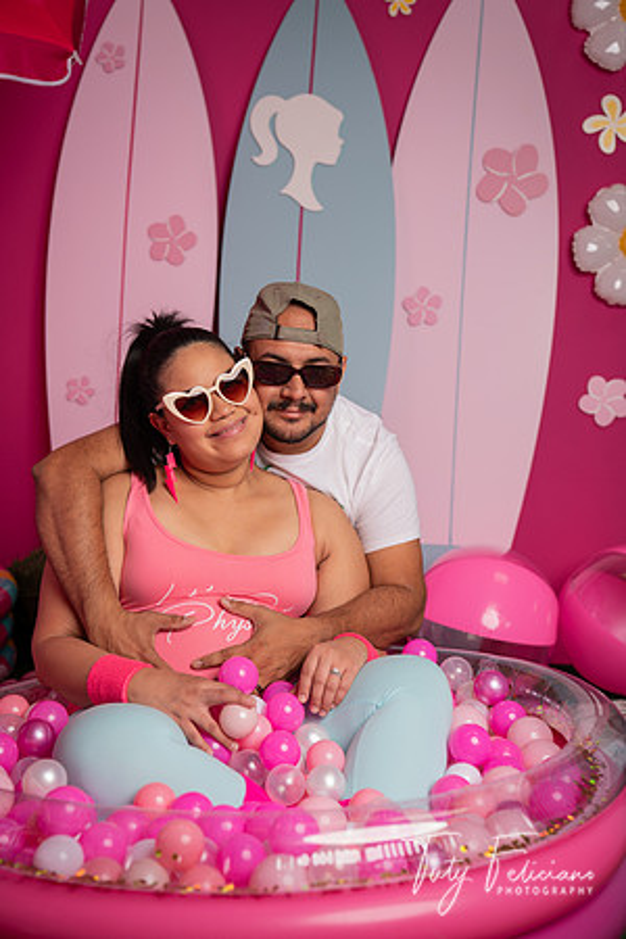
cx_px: 313
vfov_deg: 41.9
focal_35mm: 47
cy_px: 470
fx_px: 1226
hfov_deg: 28.6
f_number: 3.2
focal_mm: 47
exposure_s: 1/50
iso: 50
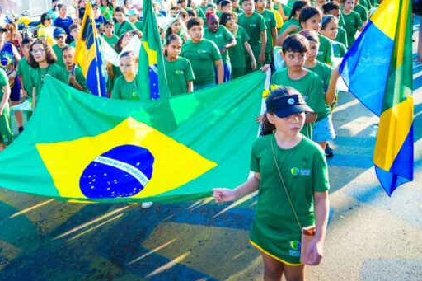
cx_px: 114
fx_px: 422
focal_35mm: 36
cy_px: 101
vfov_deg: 36.6
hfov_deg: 51.2
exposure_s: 1/500
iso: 500
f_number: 4
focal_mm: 24
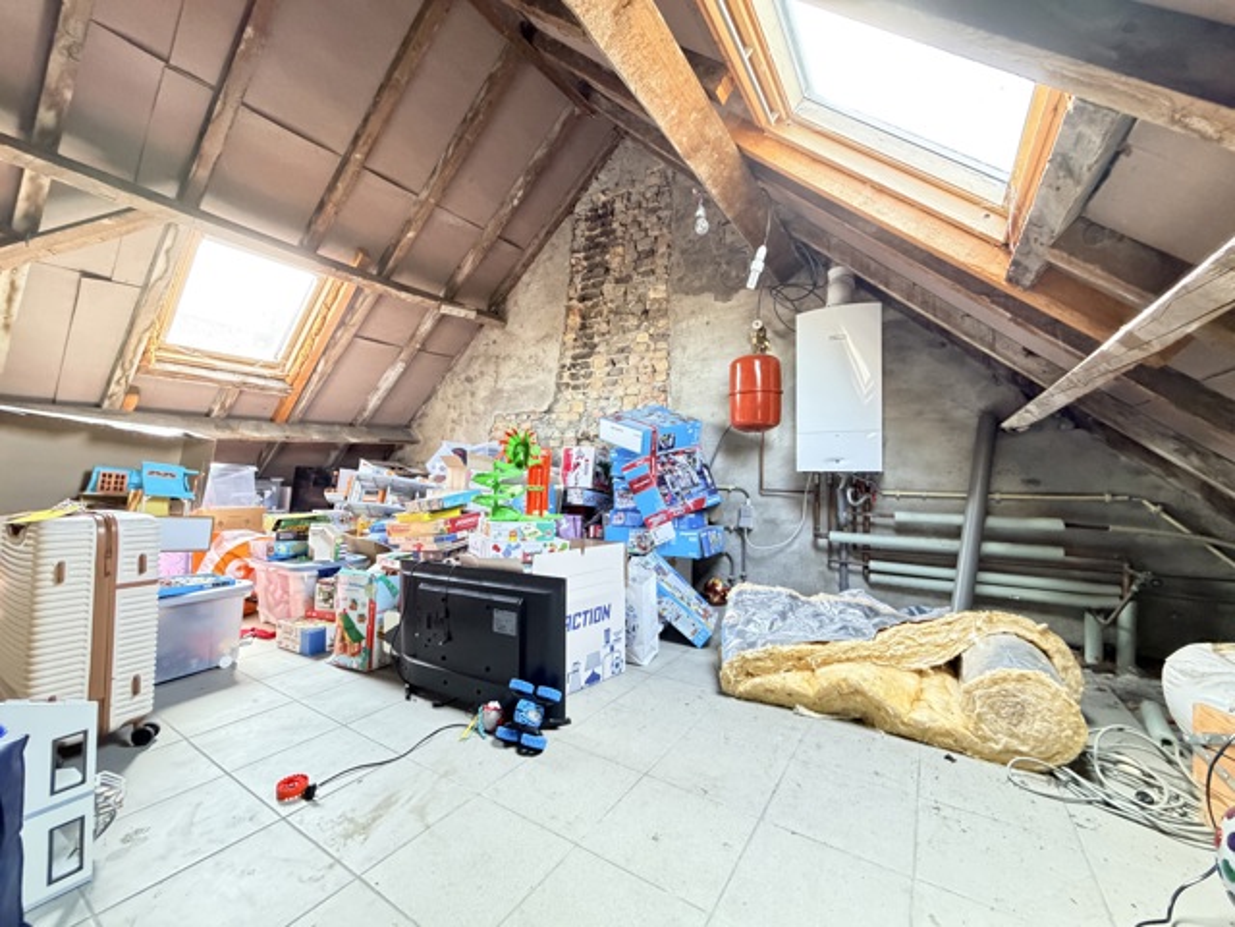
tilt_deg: +0.2
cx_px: 618
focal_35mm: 14
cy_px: 464
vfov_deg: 85.7
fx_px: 499
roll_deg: -0.5
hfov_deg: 102.1
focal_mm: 2.22
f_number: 2.2
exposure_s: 1/60
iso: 640
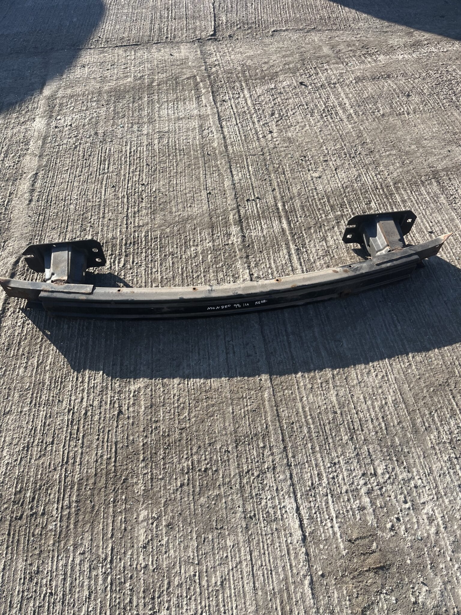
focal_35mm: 26
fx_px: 462
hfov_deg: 53.1
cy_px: 308
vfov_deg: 67.3
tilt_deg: -52.3
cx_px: 230
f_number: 1.6
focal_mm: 5.1
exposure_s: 1/1106
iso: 50
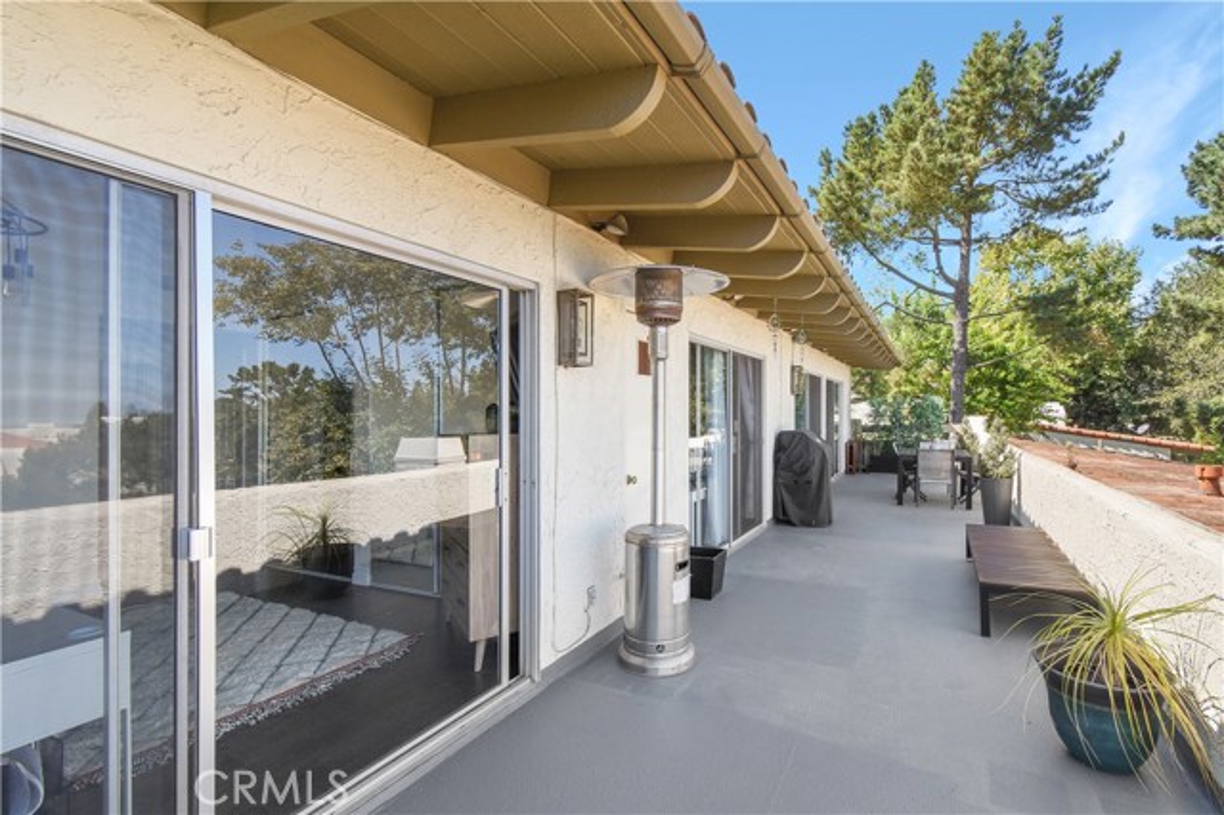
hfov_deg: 100.4
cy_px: 408
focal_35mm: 15
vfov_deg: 77.3
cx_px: 612
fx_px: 510
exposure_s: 1/15
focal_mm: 10
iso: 250
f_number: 14
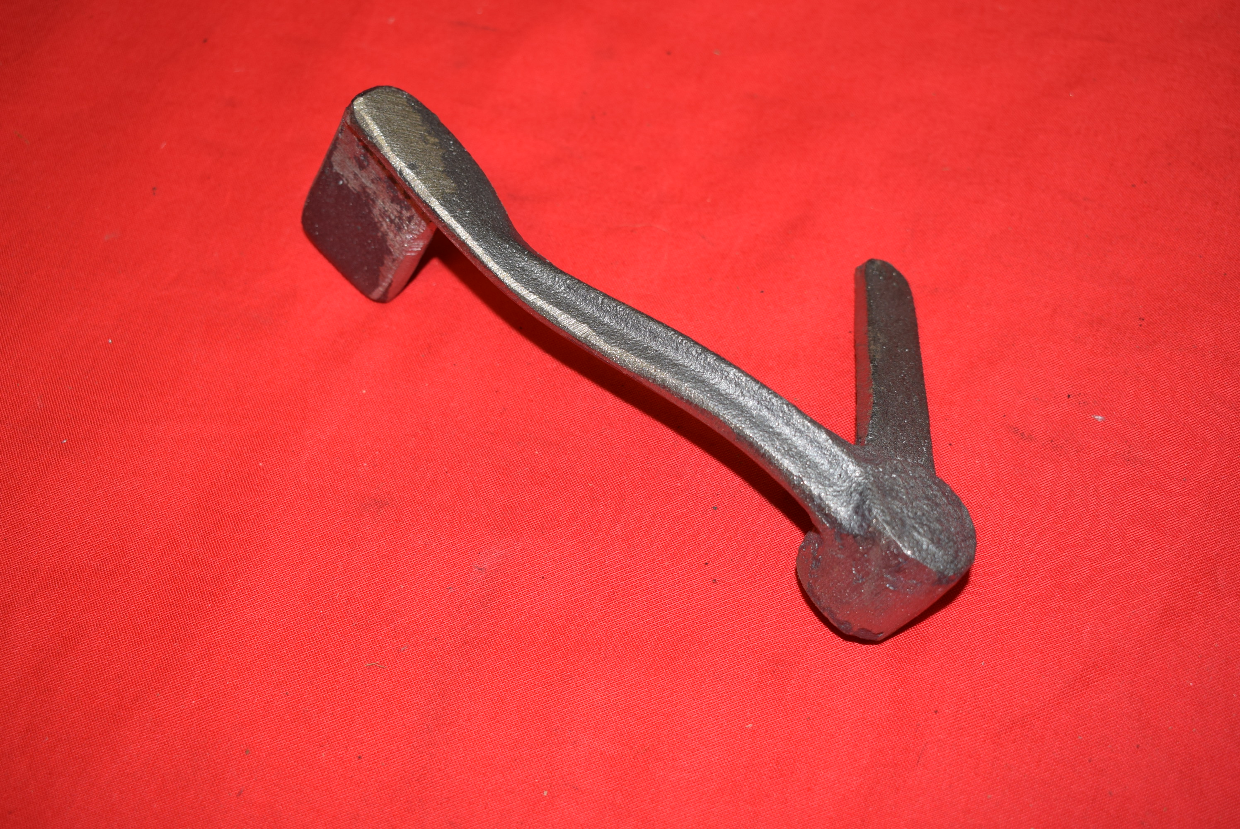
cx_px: 620
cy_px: 414
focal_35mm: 44
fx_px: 1499
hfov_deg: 44.9
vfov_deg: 30.9
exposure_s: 1/40
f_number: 5.6
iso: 160
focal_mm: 29
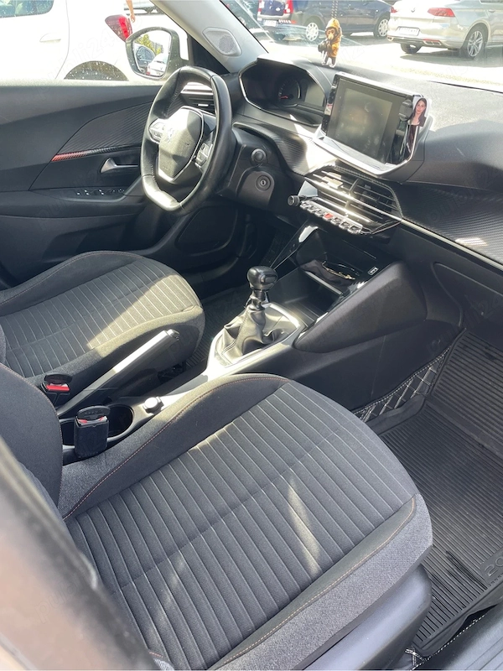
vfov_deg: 67.3
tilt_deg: -34.6
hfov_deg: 53.1
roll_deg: -2.0
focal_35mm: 26
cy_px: 336
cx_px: 252
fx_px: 504
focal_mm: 4.2
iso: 50
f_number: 1.6
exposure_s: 1/121
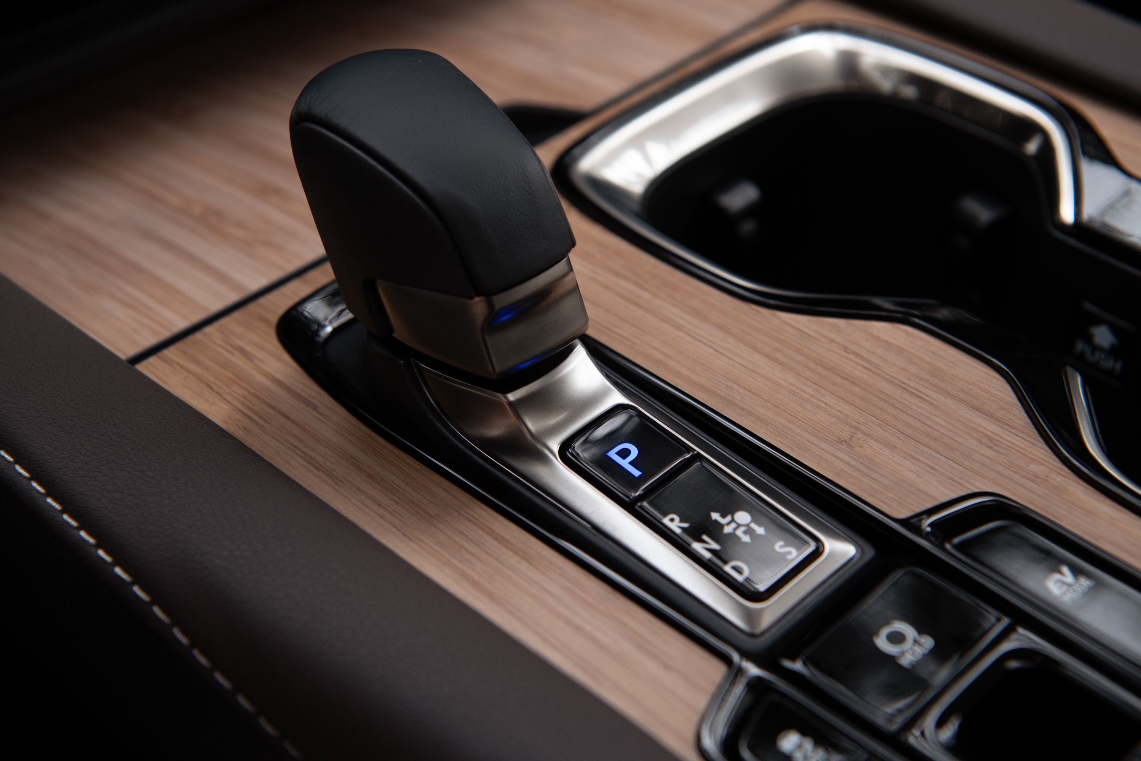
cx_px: 570
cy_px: 380
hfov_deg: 35.6
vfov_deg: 24.2
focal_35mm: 56
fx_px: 1775
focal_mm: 56
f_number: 6.3
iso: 640
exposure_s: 1/100
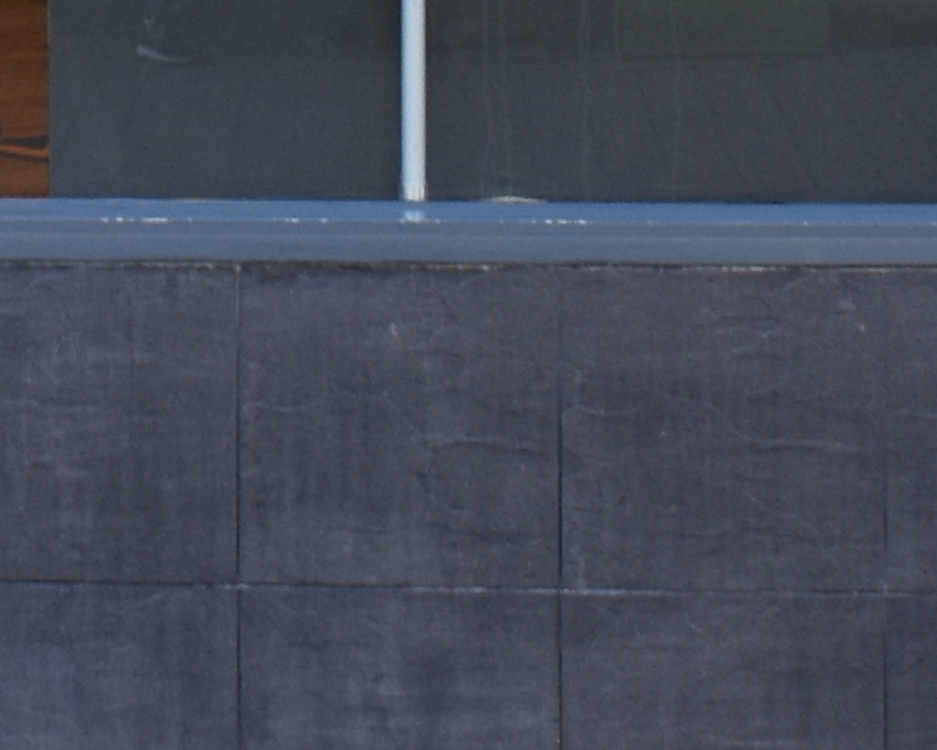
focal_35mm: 230
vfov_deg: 6.4
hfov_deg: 8.3
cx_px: -248
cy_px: -1186
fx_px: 6370
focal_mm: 21
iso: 400
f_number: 5
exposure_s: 1/250
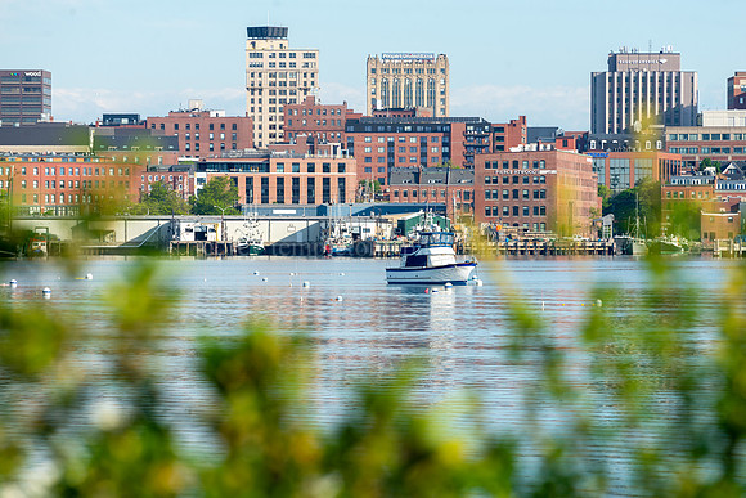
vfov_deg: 6.1
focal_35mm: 225
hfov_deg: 9.2
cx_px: 373
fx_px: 4655
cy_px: 249
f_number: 9
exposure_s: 1/250
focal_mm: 220
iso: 110
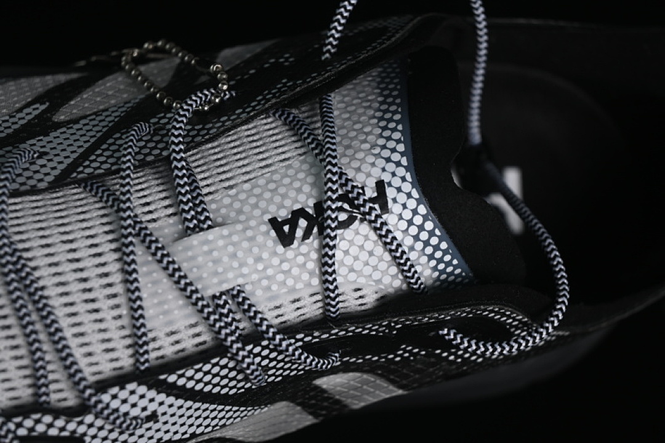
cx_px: 332
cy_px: 222
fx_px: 1385
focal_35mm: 75
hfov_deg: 27.0
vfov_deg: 18.2
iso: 160
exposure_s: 1/60
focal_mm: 50
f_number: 6.3
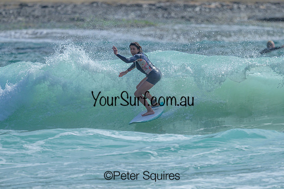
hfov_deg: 2.0
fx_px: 8339
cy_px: 99
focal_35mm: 1057
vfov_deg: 1.3
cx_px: 188
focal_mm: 800
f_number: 6.3
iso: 180
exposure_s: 1/2000
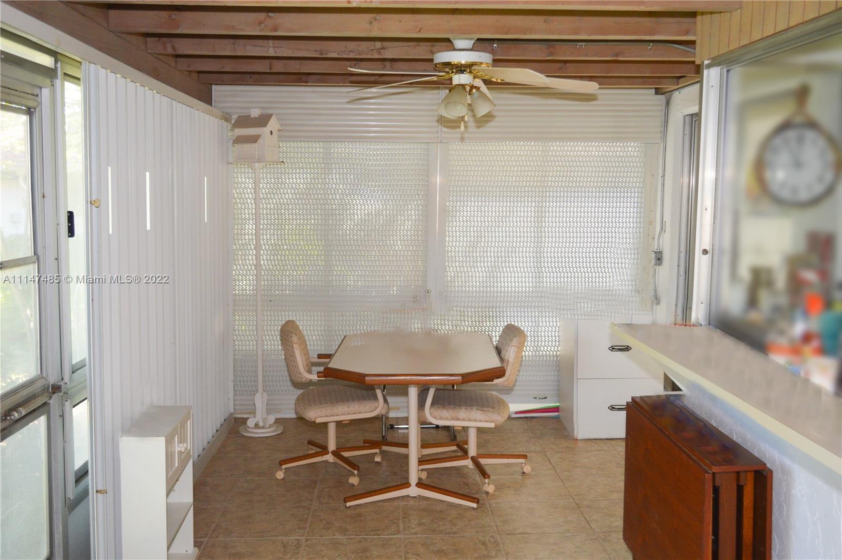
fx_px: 841
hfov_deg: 53.2
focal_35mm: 36
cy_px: 280
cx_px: 421
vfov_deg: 36.8
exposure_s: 1/60
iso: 640
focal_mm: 24
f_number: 4
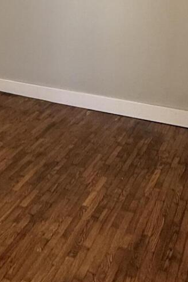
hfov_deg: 20.8
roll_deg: -0.5
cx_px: -60
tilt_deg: -8.9
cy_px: 41
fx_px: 462
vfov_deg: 32.6
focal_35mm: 59
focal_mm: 2.22
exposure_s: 1/120
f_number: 2.2
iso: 320
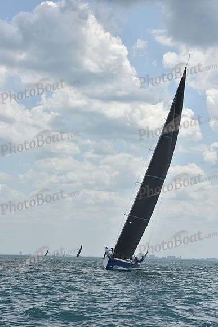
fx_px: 817
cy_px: 164
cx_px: 109
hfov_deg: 15.2
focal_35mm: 90
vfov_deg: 22.6
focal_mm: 90
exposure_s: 1/1250
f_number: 9
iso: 250
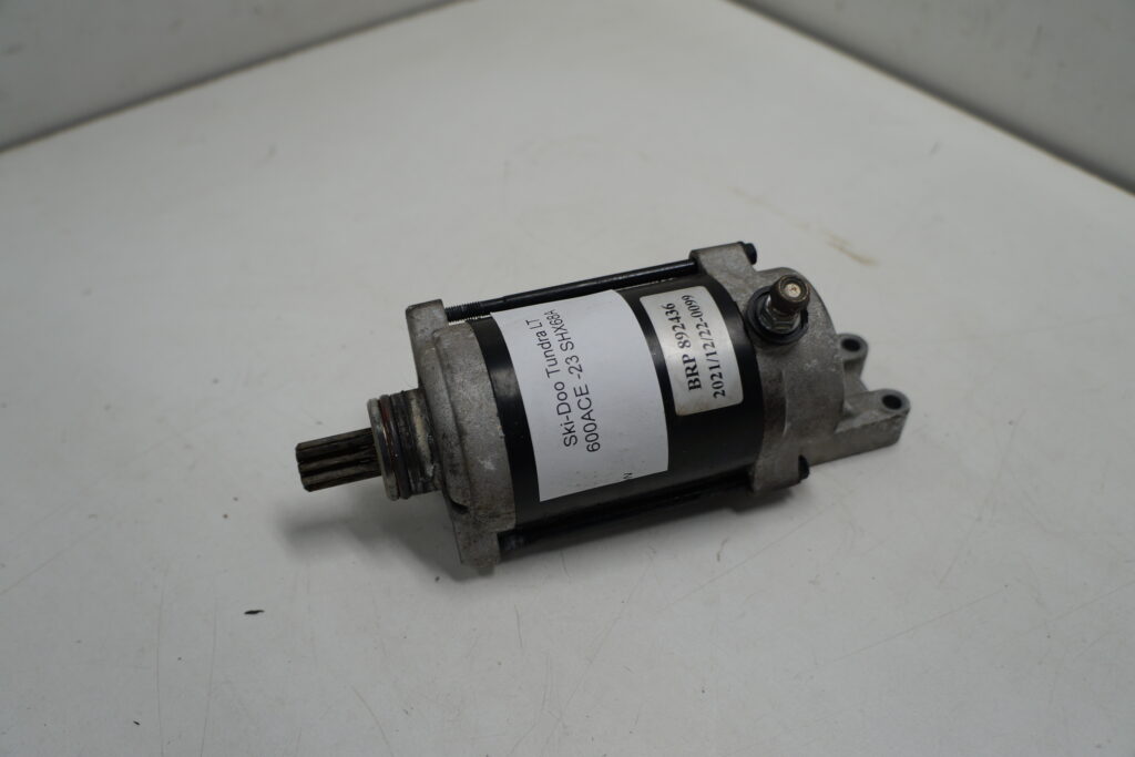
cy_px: 378
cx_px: 568
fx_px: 899
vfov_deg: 45.7
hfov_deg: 64.5
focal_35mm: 28
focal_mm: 19
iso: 100
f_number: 3.5
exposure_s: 1/100
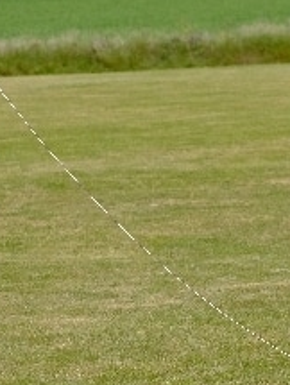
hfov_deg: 4.0
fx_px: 4176
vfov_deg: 5.3
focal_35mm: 375
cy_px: 321
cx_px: 270
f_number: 2.8
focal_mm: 56
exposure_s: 1/2400
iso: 100
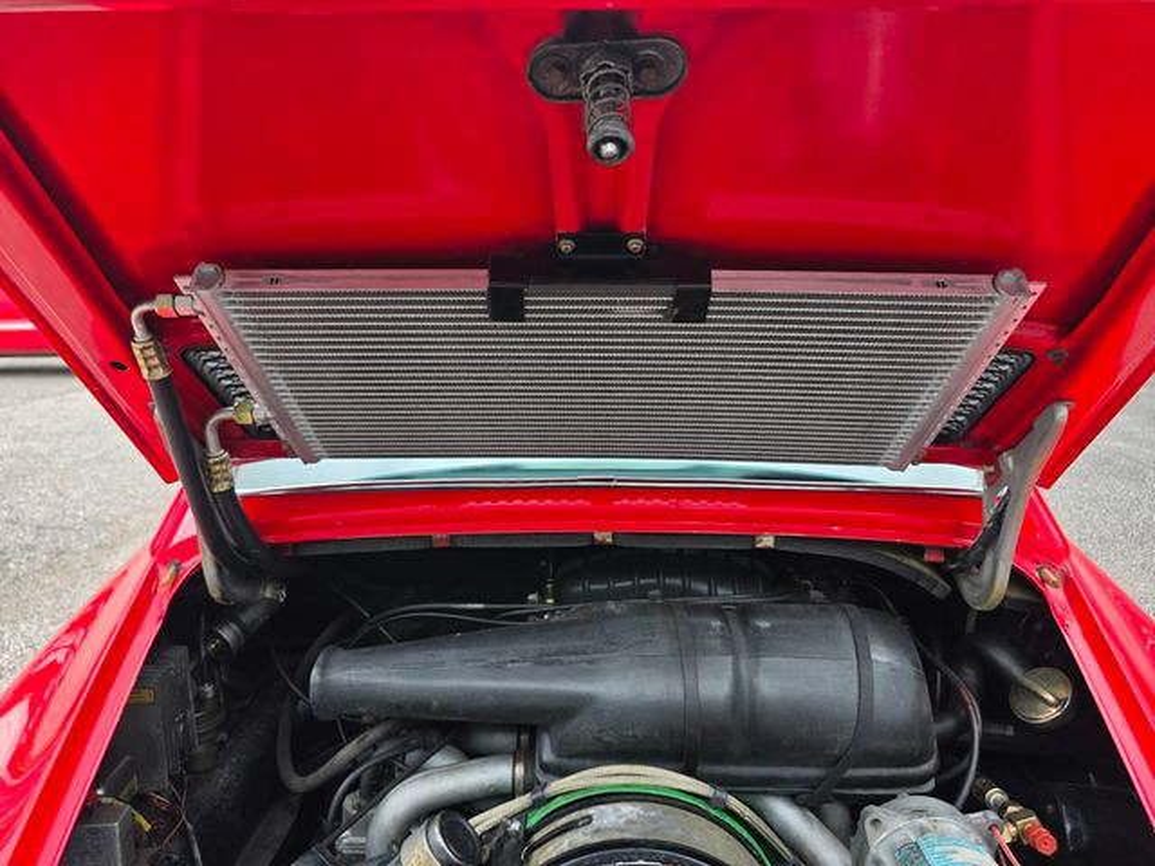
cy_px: 433
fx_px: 767
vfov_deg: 58.9
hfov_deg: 73.9
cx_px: 578
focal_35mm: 23
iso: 64
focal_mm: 6.3
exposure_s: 1/359
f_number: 1.7
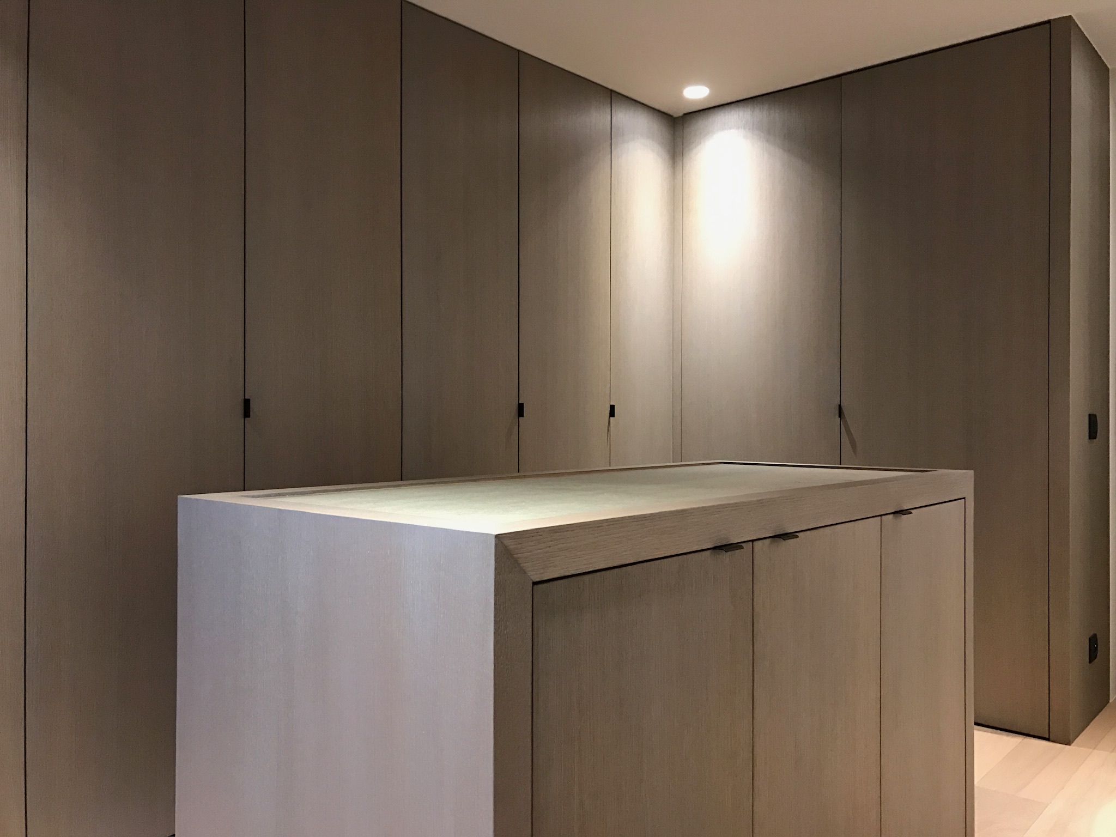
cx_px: 558
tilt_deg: +0.5
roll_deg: -0.1
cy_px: 418
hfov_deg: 63.4
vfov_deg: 49.7
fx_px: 903
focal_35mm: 28
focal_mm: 3.99
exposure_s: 1/11
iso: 100
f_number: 1.8
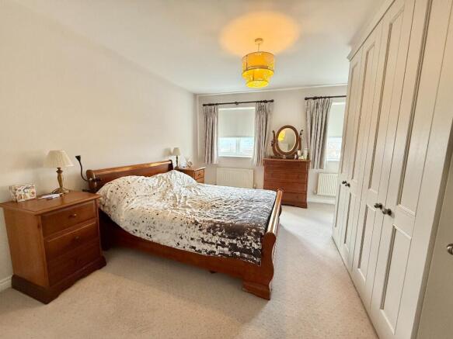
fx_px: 183
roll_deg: -0.8
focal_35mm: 14
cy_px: 170
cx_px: 226
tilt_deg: -7.4
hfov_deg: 102.1
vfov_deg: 85.7
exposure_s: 1/100
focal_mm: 2.22
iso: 160
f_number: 2.2
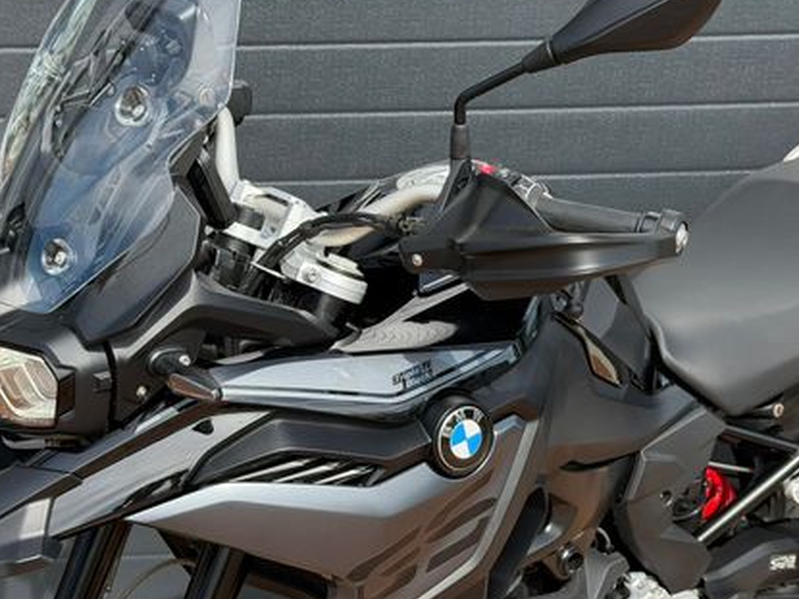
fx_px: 1708
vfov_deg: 19.9
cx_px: 322
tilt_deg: -16.2
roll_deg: +0.9
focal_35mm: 74
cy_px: 312
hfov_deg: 26.3
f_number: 1.78
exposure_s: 1/1543
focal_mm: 6.76
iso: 100
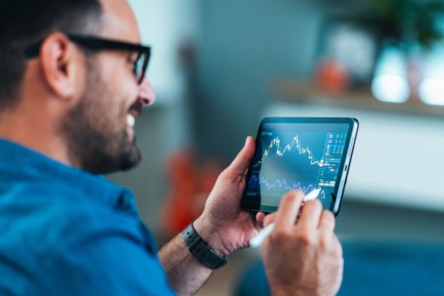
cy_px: 148
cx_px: 222
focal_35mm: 85
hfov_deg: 23.9
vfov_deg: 16.1
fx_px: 1048
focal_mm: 85
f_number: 1.4
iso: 1250
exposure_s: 1/250
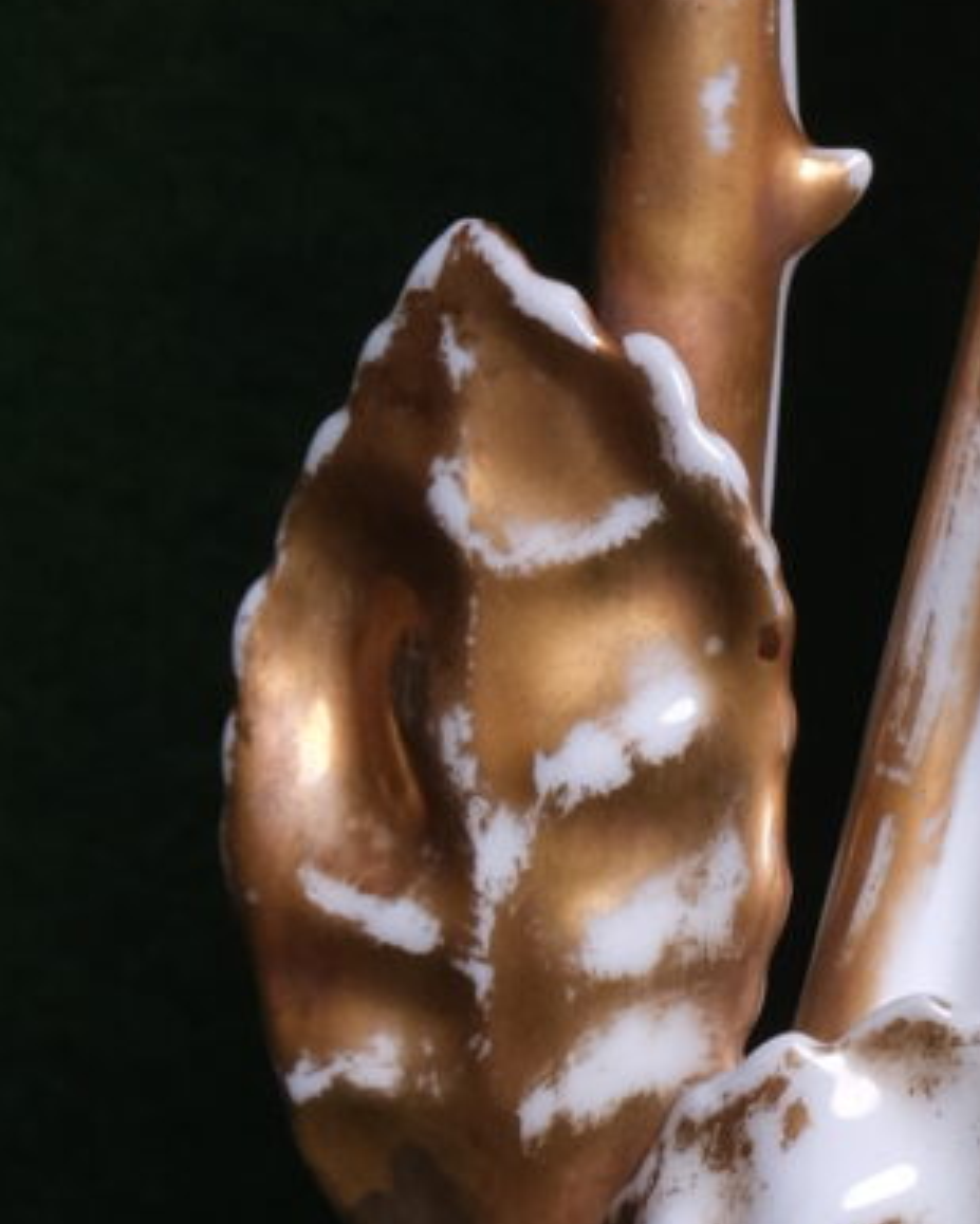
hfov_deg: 3.0
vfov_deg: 3.7
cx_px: 1882
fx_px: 18700
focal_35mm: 516
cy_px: 615
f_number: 10
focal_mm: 55
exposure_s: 1/100
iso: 400
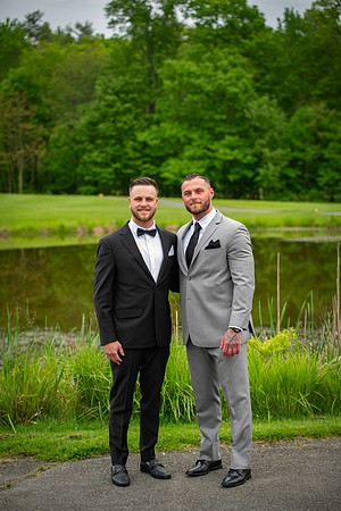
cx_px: 170
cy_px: 256
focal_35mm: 70
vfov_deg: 28.8
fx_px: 995
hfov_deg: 19.5
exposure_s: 1/250
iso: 64
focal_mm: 70
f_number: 2.8
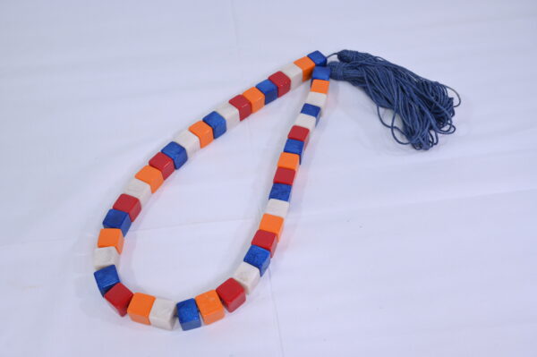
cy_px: 178
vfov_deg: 33.3
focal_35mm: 40
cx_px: 268
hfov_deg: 48.5
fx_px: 596
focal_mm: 40
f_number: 8
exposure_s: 1/125
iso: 640
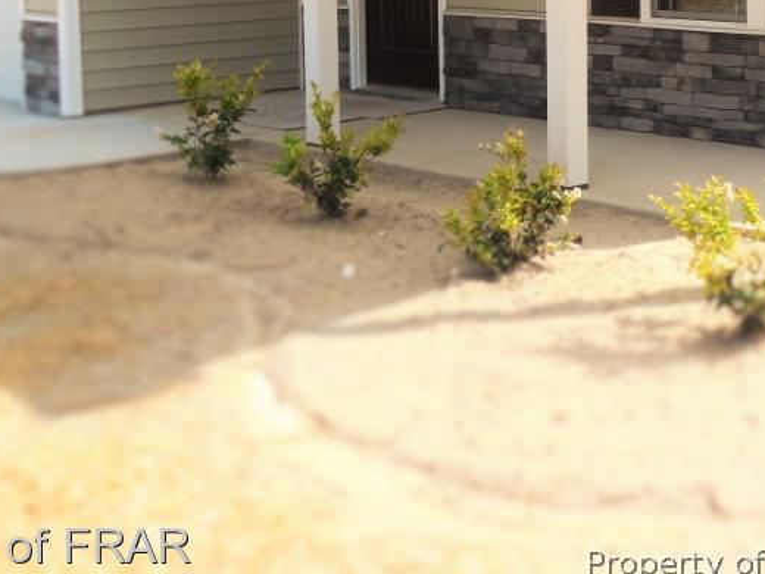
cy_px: 21
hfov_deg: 31.3
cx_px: 547
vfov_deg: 23.2
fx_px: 1348
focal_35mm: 61
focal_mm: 5.6
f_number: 3.6
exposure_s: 1/500
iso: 125
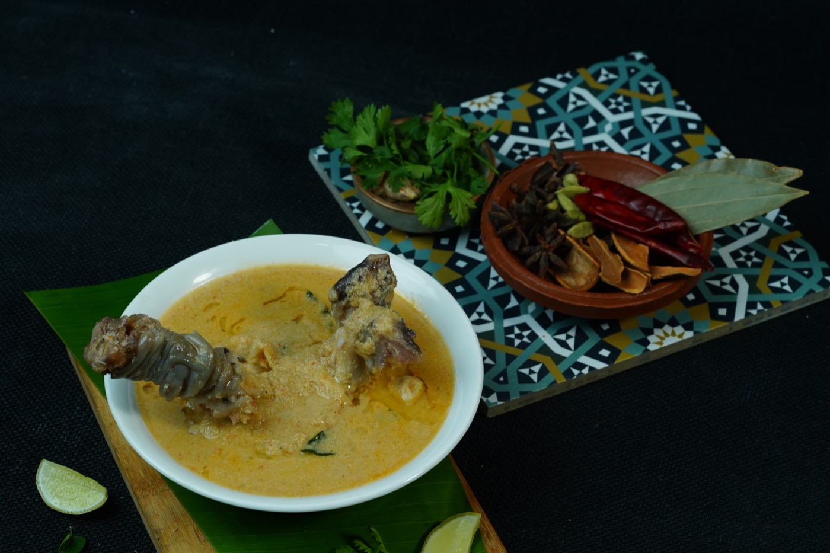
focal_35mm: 90
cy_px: 276
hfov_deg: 22.6
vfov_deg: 15.2
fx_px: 2075
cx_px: 415
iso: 1000
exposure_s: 1/160
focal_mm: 90
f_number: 10
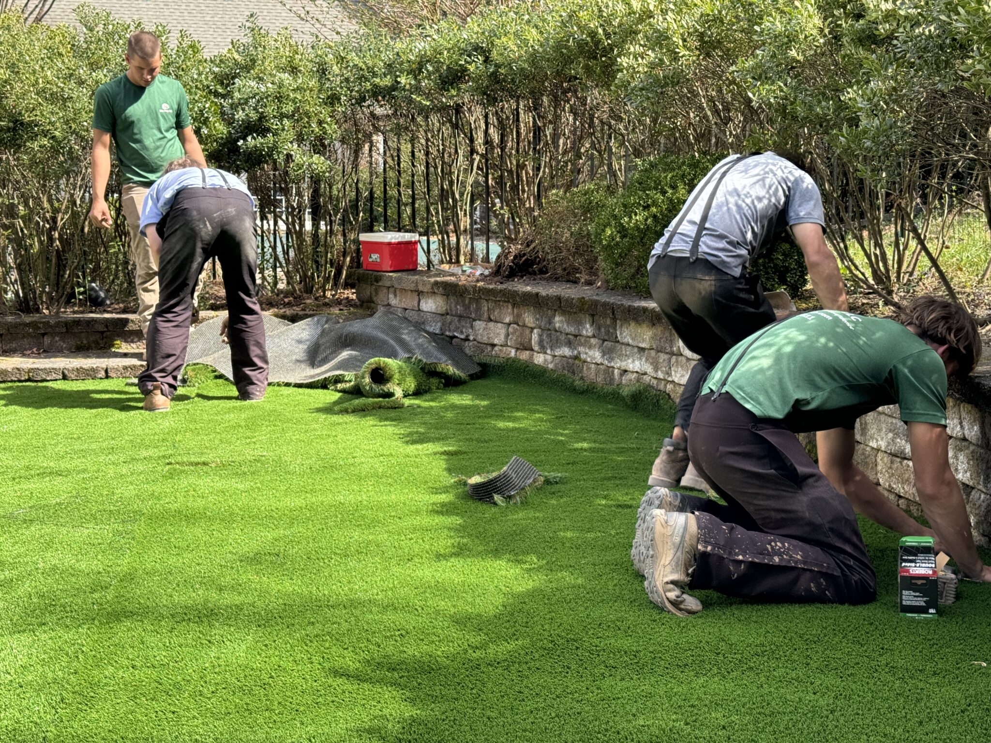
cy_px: 372
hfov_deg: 39.7
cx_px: 496
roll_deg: -0.8
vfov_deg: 30.3
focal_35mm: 48
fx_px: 1374
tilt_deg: -6.9
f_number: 1.78
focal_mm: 6.76
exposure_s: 1/399
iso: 64
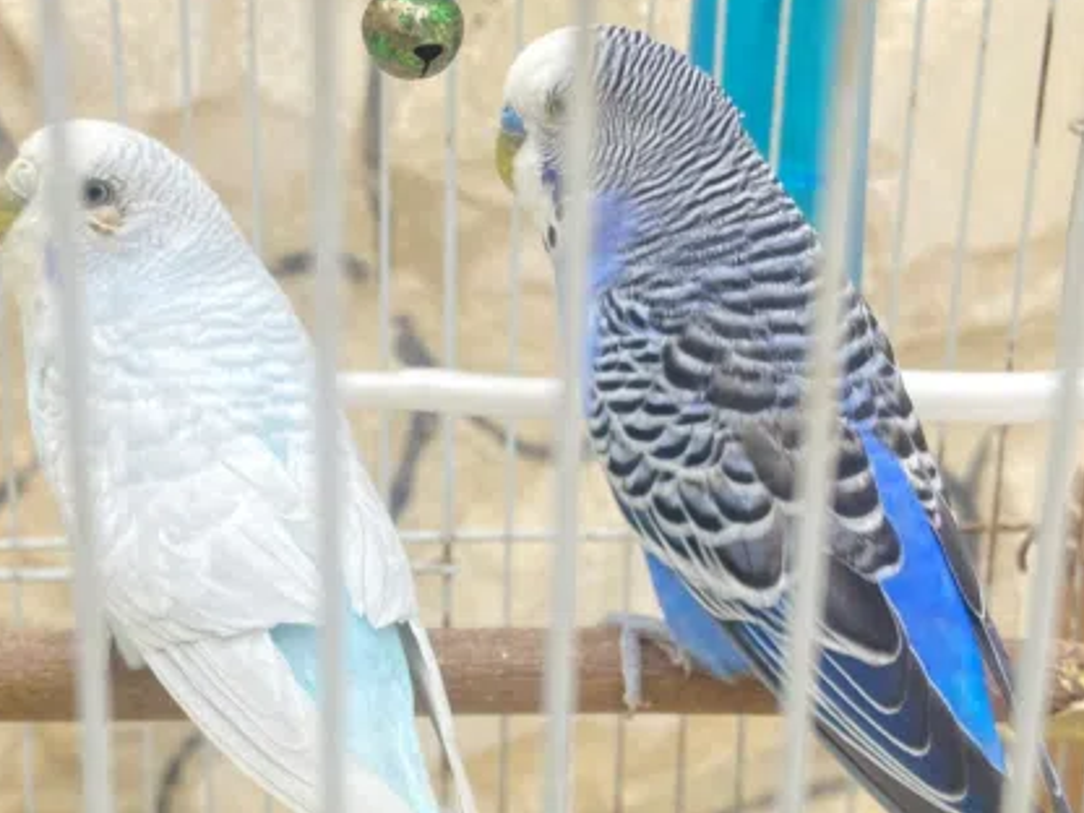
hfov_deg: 46.0
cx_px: 357
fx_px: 1253
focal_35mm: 40
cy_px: 482
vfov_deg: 35.8
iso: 32
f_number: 1.8
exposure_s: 1/1157
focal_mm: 4.25
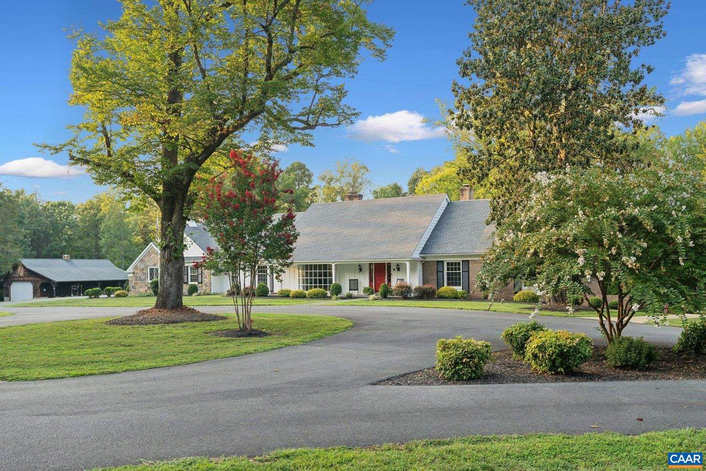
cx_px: 353
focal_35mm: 31
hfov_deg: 60.3
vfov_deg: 42.3
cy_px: 236
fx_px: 608
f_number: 6.3
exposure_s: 1/60
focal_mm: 31
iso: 320
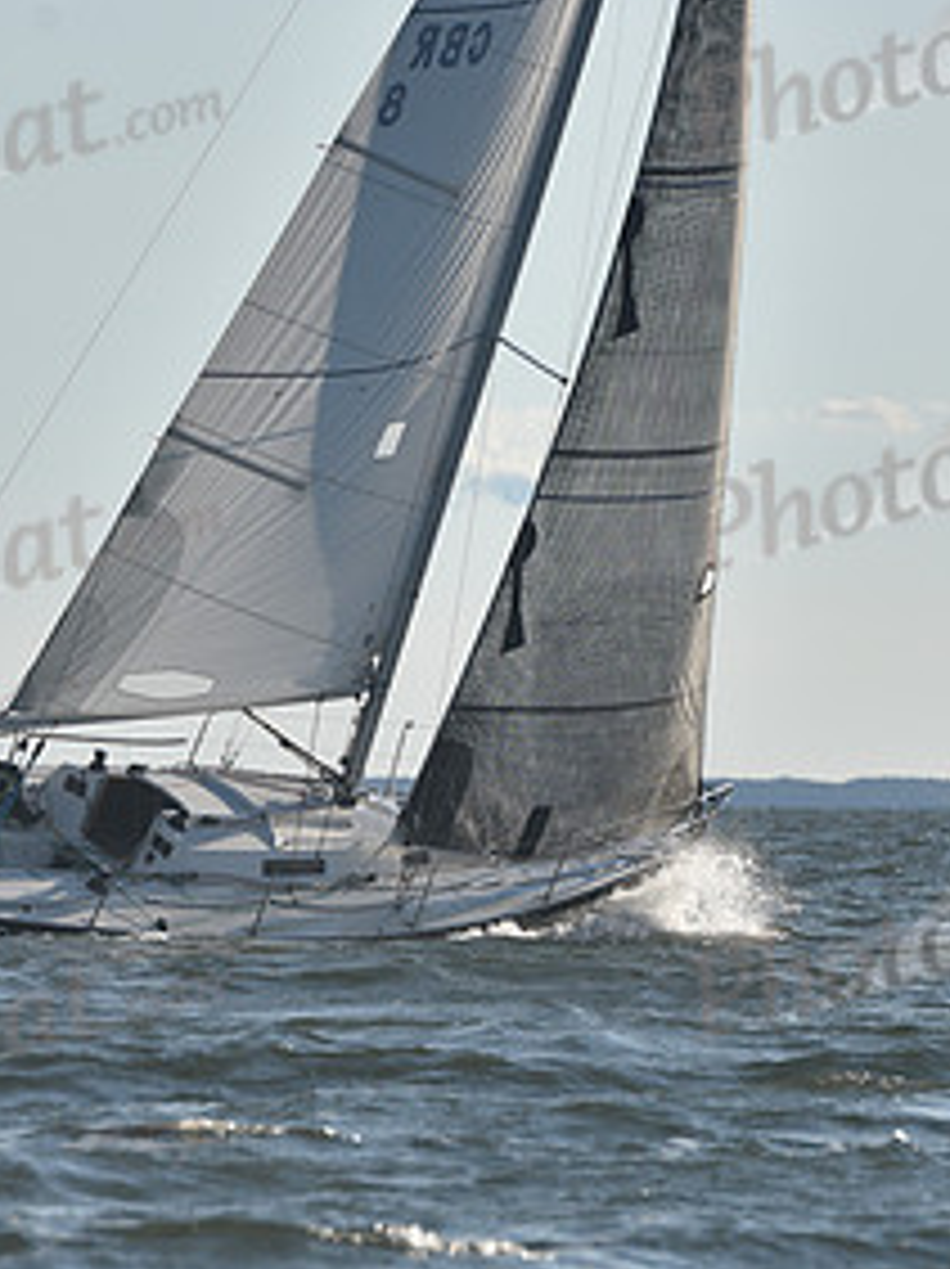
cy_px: 754
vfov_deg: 5.0
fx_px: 14512
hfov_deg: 3.7
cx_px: 459
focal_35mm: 396
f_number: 7.1
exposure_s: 1/800
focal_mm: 200
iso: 250
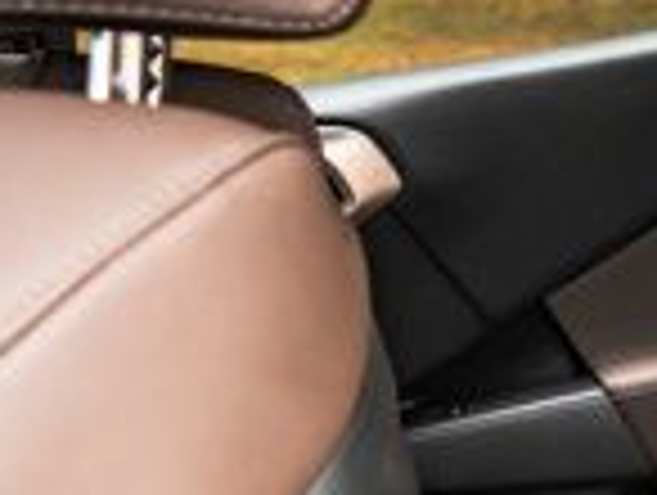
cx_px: 1422
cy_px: 412
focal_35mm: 101
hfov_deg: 14.8
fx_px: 1920
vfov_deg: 14.6
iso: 640
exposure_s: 1/200
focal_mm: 24
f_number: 5
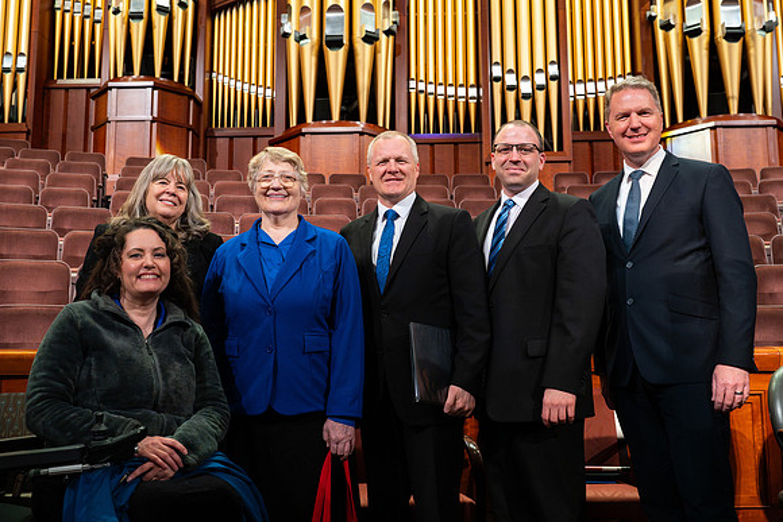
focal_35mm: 36
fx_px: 774
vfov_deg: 37.3
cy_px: 249
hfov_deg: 53.6
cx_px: 389
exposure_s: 1/320
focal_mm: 34
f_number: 5.6
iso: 3200
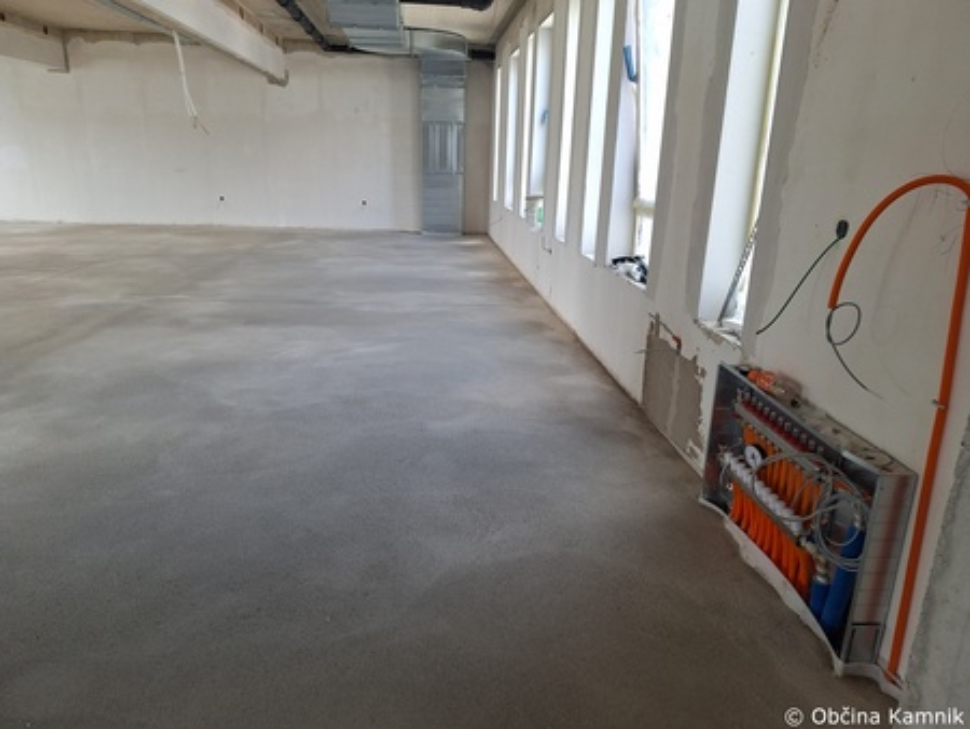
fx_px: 645
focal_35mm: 23
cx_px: 485
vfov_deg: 58.9
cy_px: 364
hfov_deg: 73.9
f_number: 1.8
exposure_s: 1/50
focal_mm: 5.54
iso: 80
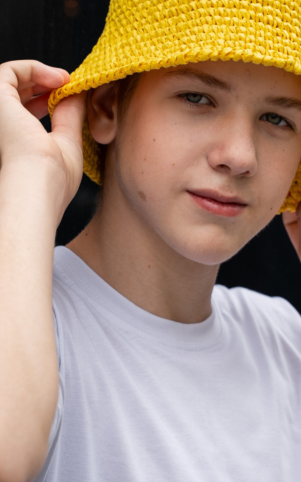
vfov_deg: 12.2
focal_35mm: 171
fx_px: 2244
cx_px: 168
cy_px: 211
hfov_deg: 7.7
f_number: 4.5
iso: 100
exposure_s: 1/250
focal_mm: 75
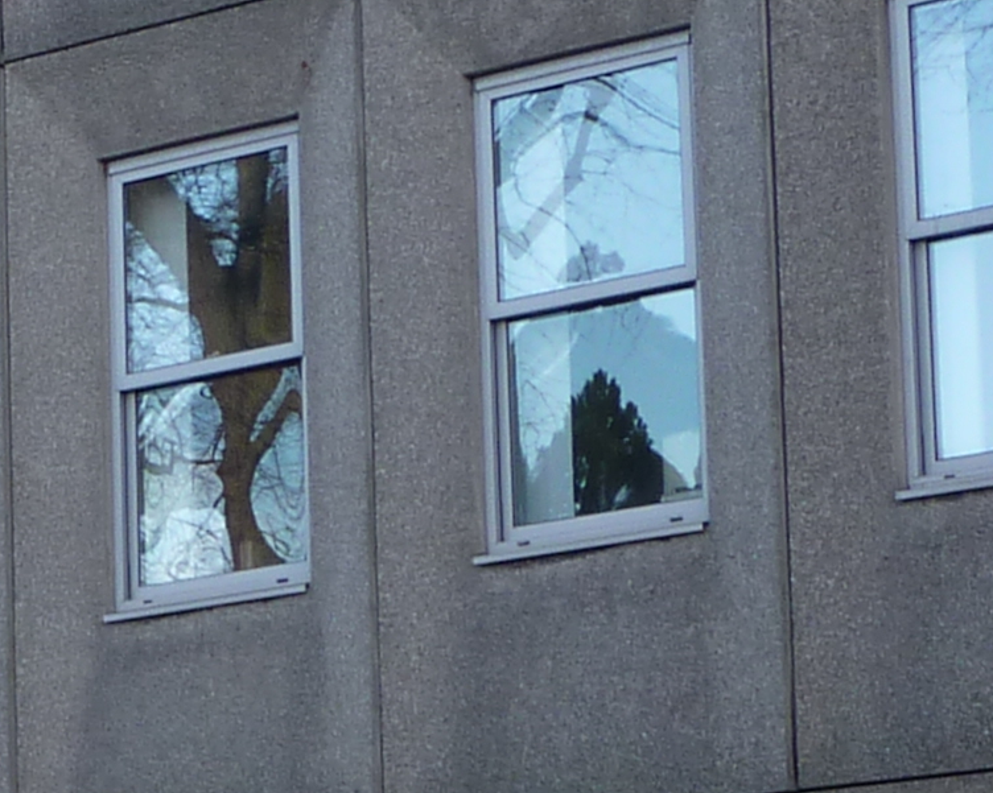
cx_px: -889
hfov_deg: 9.2
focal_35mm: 199
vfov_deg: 7.7
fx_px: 5846
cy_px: 891
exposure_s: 1/80
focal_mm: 6.9
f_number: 3.7
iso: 80
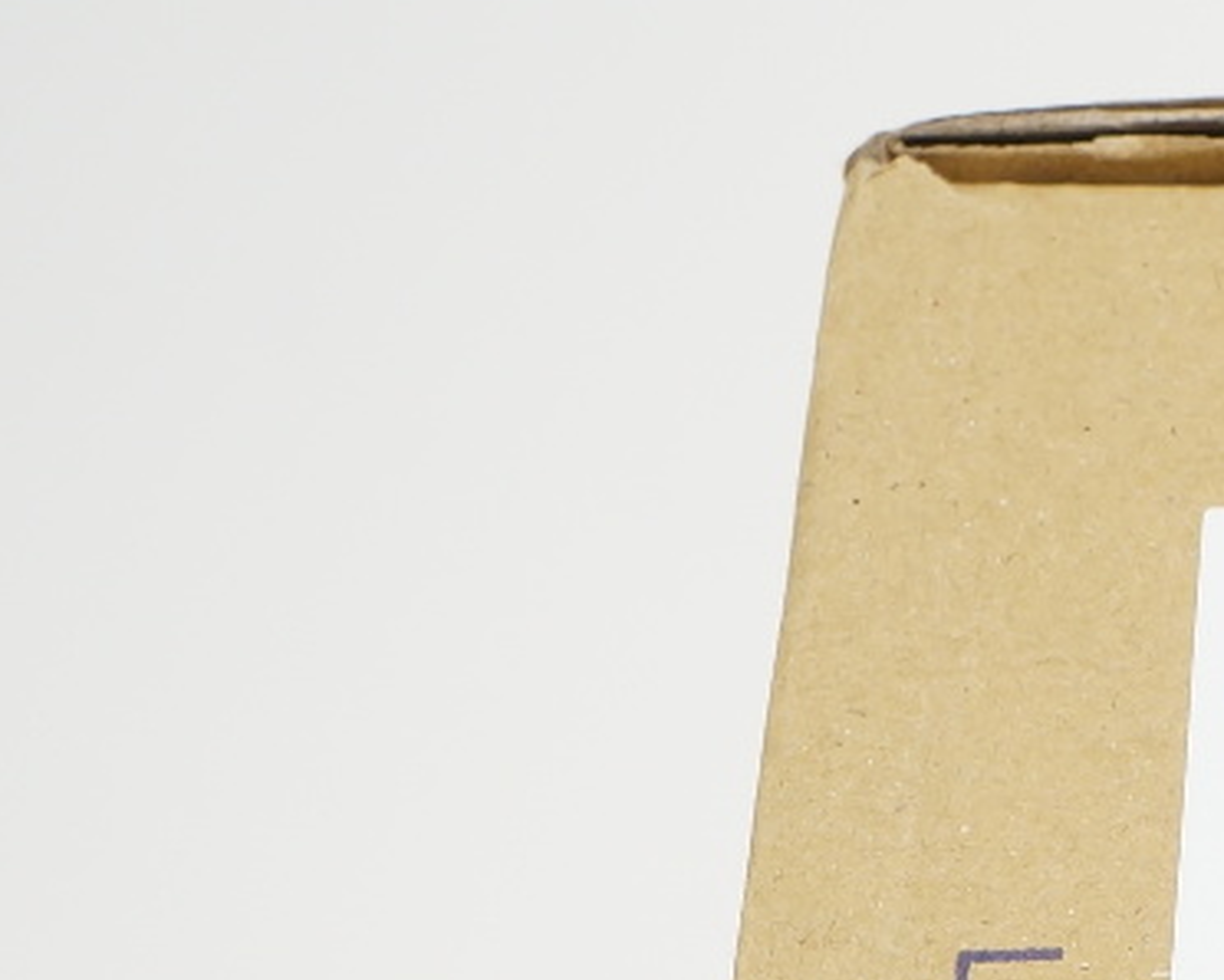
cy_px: 1458
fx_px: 4821
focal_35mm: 133
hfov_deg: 13.0
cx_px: 2237
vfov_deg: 11.2
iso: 400
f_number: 6.3
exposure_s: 1/60
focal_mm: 22
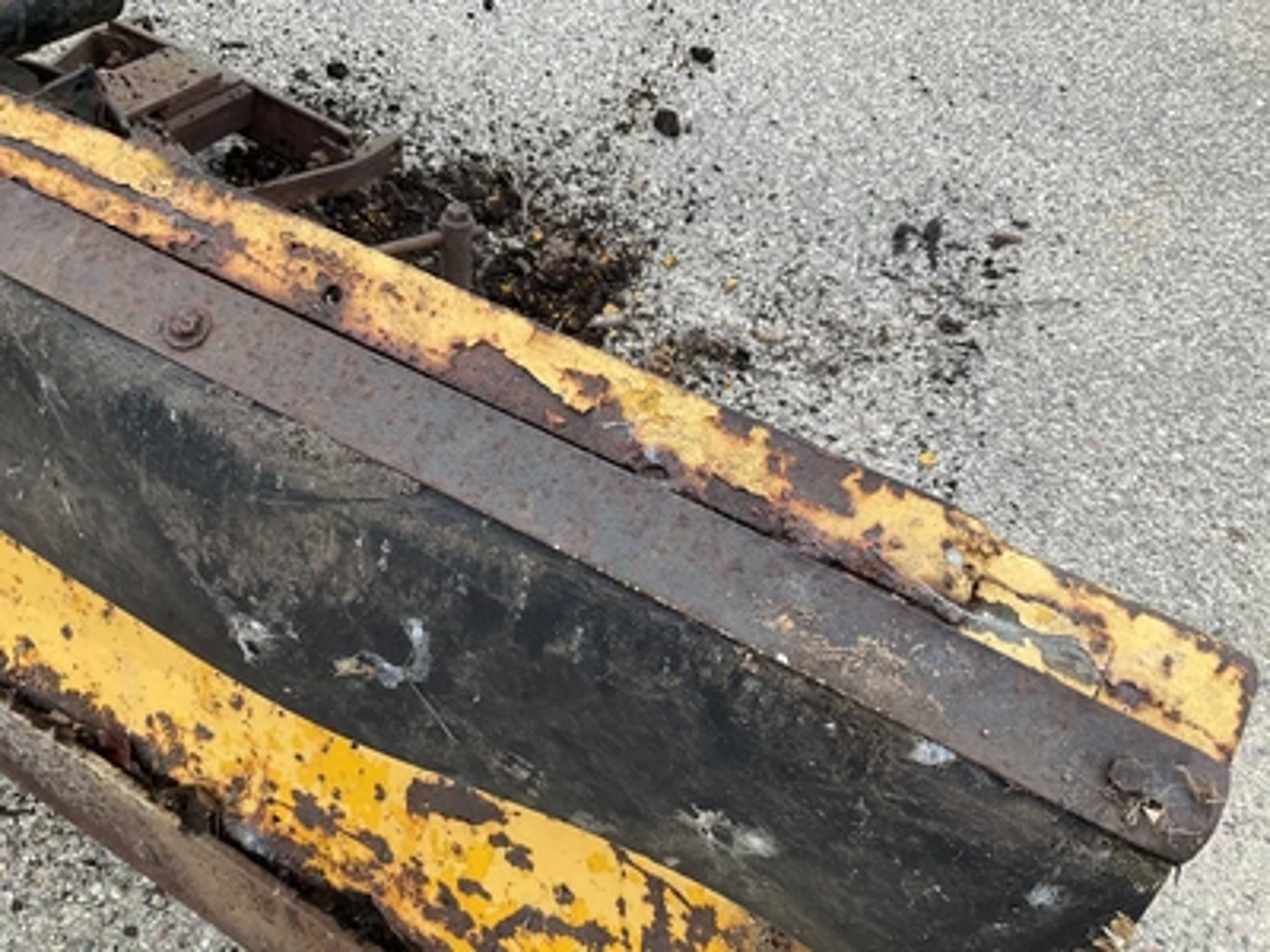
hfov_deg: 61.7
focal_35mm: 29
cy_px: 476
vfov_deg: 48.2
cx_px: 635
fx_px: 1064
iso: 20
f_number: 1.8
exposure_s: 1/193
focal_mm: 3
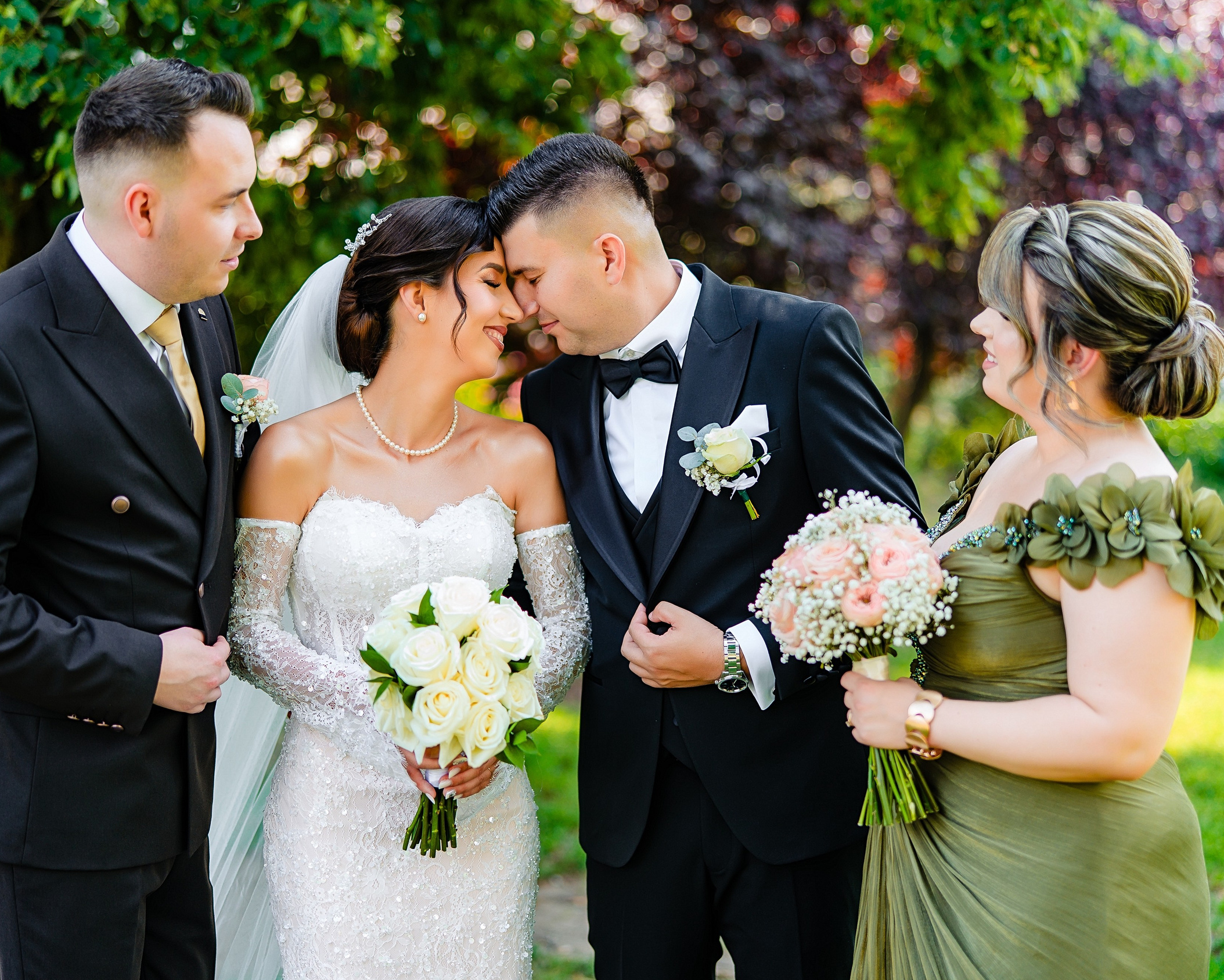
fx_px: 2065
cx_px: 581
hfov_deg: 33.0
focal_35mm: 57
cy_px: 492
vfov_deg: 26.7
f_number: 1.4
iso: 200
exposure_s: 1/800
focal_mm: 50
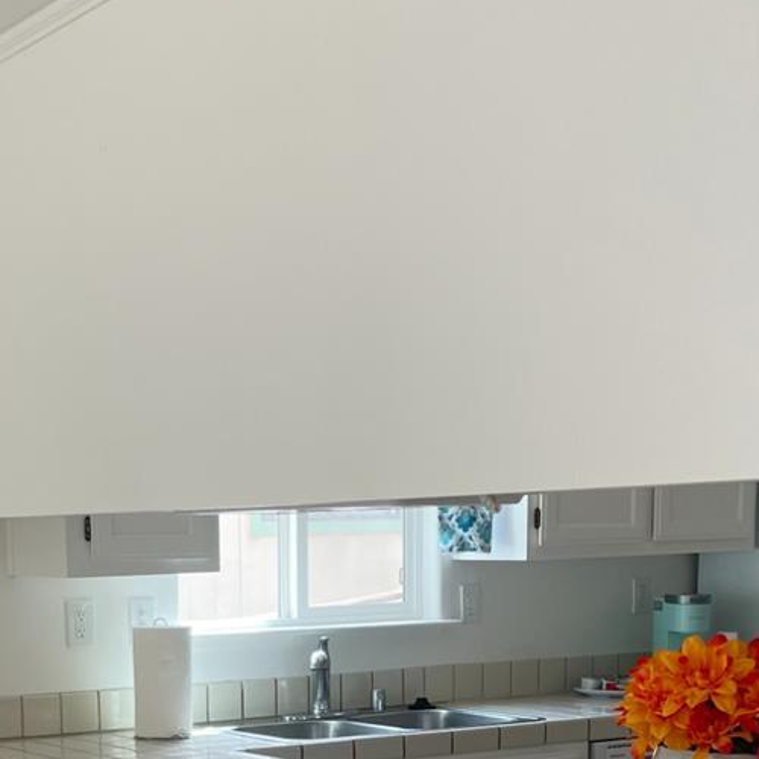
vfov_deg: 23.3
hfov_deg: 24.8
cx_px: 235
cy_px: 856
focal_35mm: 69
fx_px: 1712
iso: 64
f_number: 1.6
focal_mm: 4.2
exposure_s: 1/121
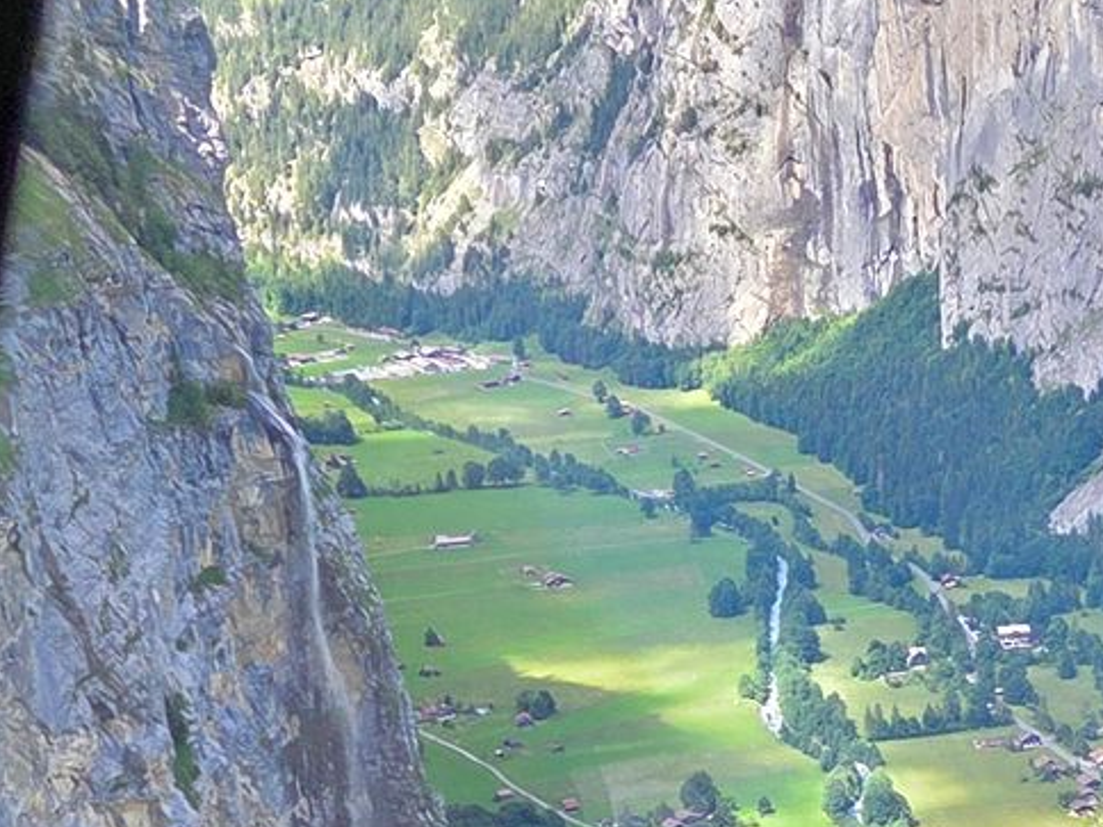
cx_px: 1167
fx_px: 3027
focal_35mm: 95
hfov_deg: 19.9
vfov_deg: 15.1
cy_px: 923
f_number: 1.8
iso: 50
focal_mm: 5.4
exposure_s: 1/359
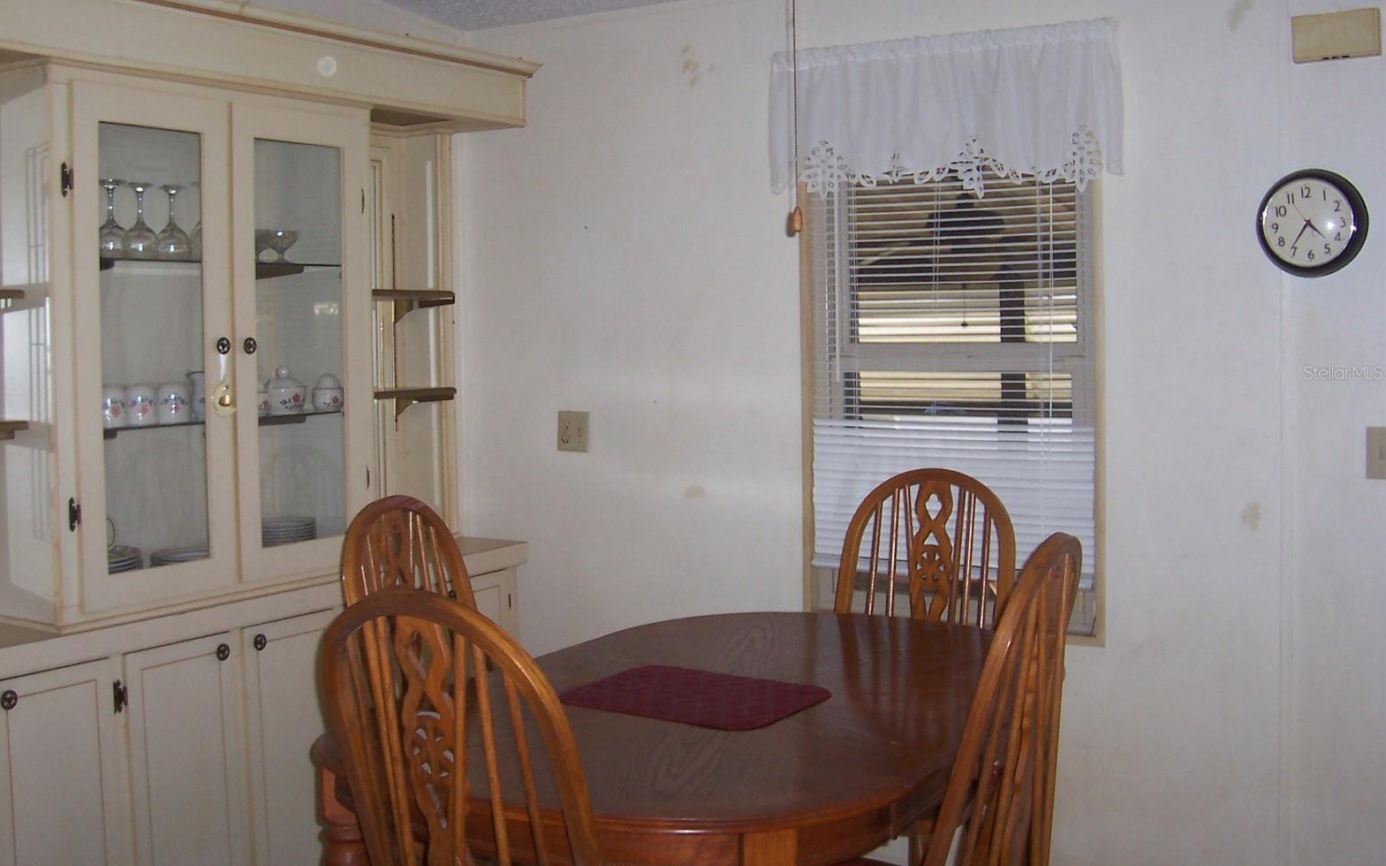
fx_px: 1511
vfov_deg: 31.9
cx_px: 680
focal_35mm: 40
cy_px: 372
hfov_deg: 49.3
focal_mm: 5.6
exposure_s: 1/60
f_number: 2.8
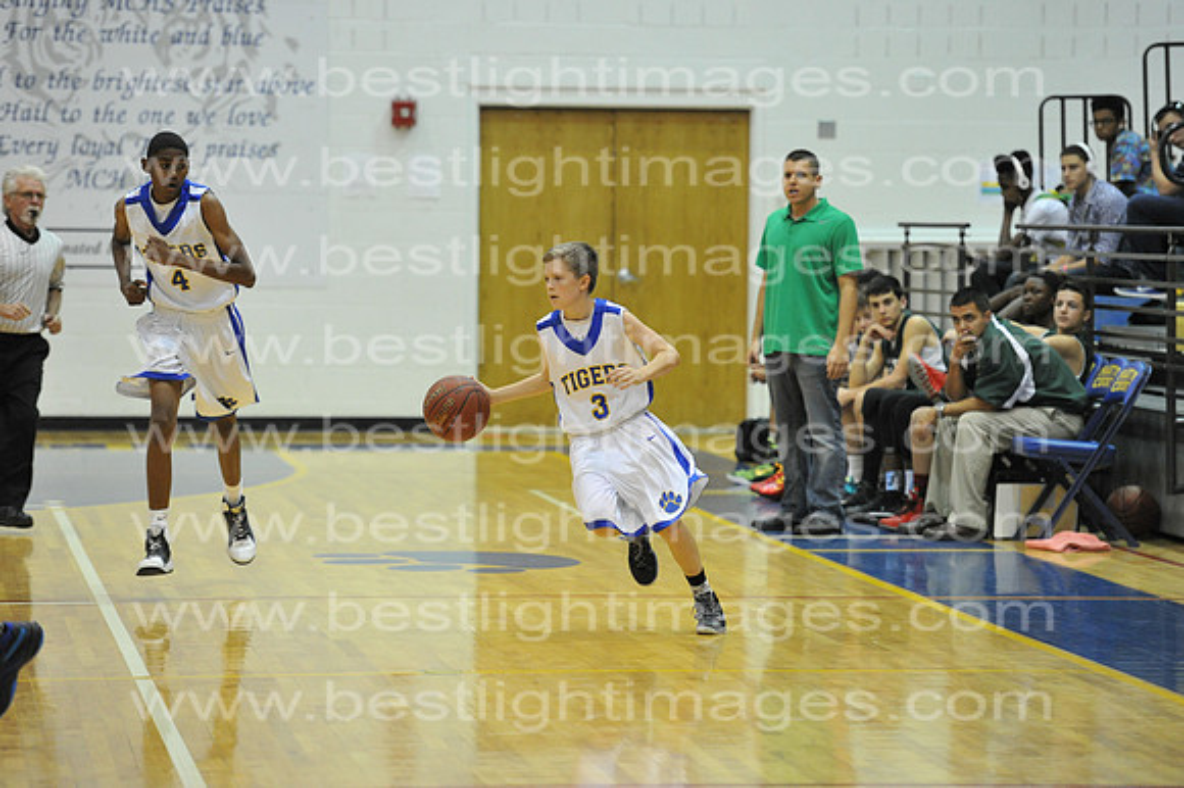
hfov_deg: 12.8
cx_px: 592
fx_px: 5259
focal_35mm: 160
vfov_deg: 8.6
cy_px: 394
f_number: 3.2
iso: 5000
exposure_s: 1/400
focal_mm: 160
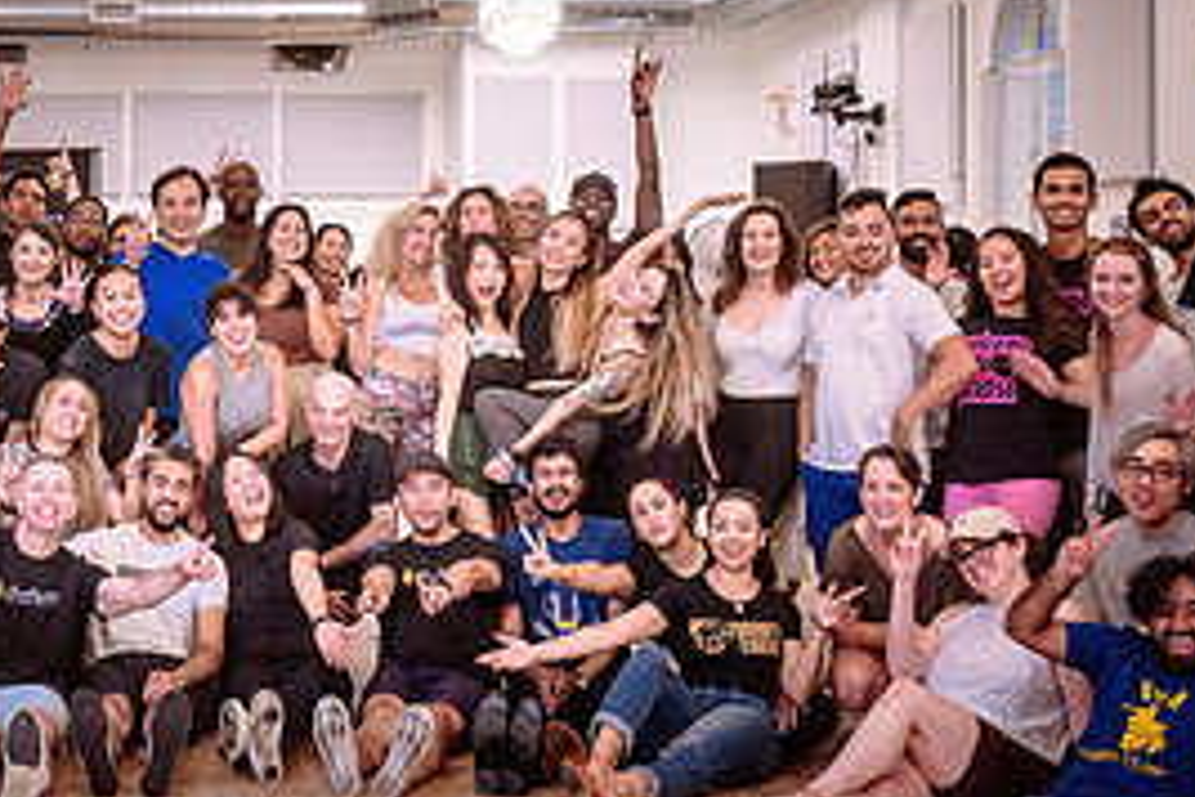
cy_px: 307
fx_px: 2058
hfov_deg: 31.4
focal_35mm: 62
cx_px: 200
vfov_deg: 21.9
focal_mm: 24
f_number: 4.5
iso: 1250
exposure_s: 1/60
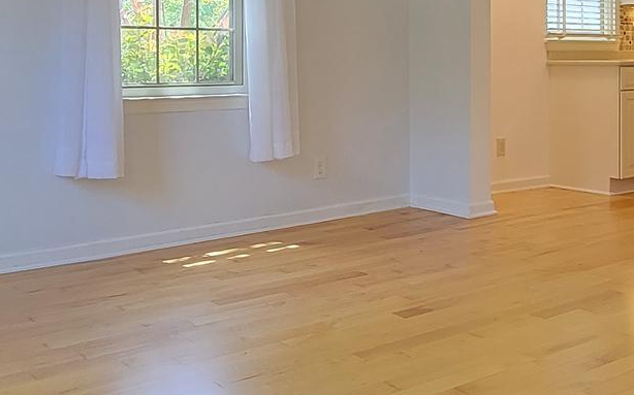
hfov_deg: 42.9
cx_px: 426
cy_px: 75
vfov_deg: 27.4
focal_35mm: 46
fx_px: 794
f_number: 2.2
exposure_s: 1/60
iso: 160
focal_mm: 2.2
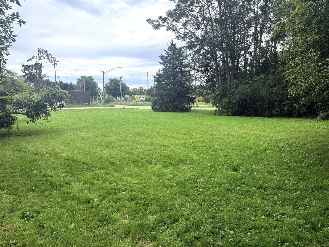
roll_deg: +0.2
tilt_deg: -6.2
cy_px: 124
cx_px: 164
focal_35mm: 24
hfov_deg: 71.6
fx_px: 228
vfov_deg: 56.8
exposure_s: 1/2053
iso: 100
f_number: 1.78
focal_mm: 6.76
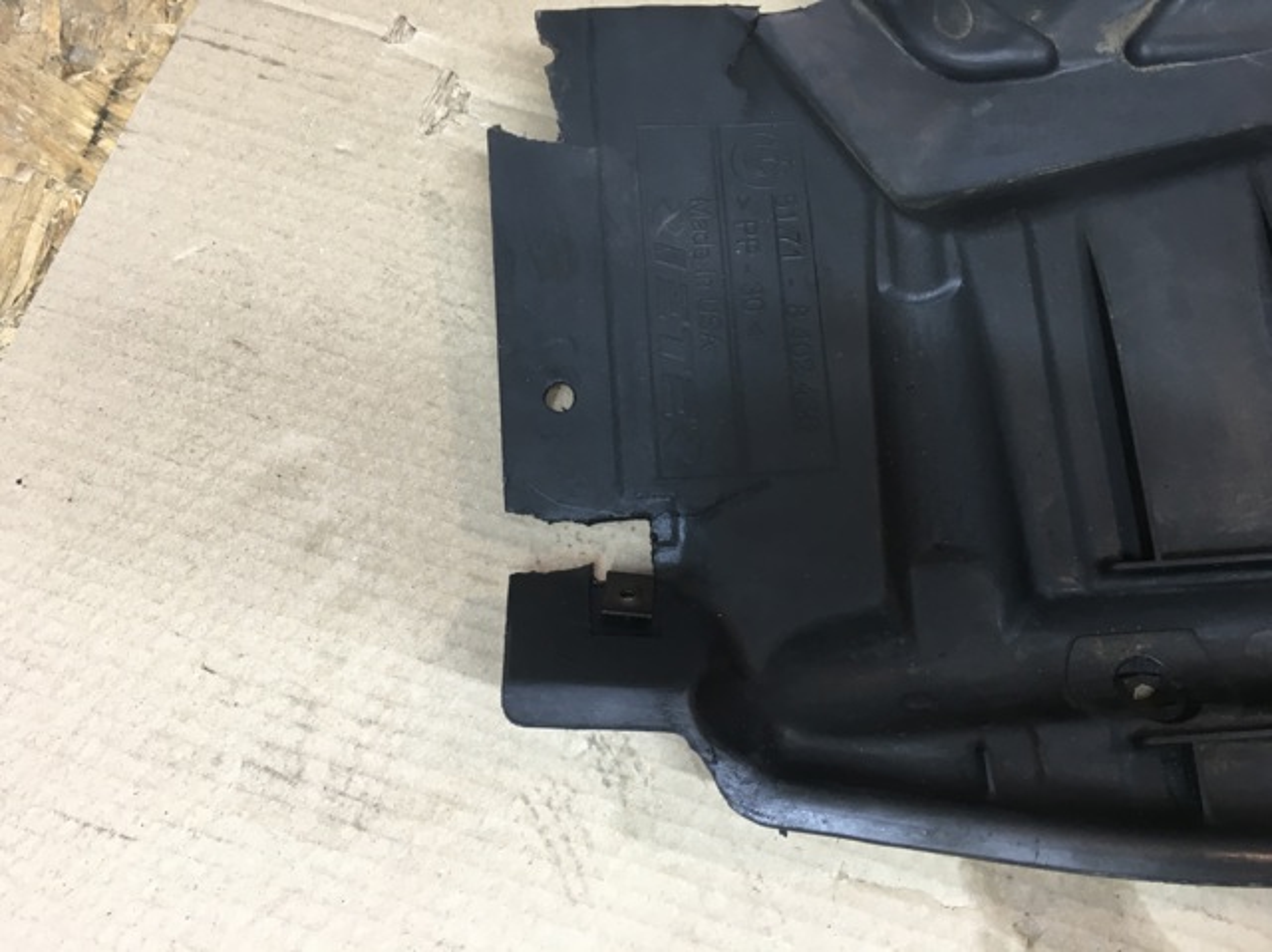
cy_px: 476
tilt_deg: -71.5
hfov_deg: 61.7
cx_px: 636
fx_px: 1065
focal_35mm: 29
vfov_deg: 48.2
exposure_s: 1/33
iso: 100
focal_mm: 4.15
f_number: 2.2
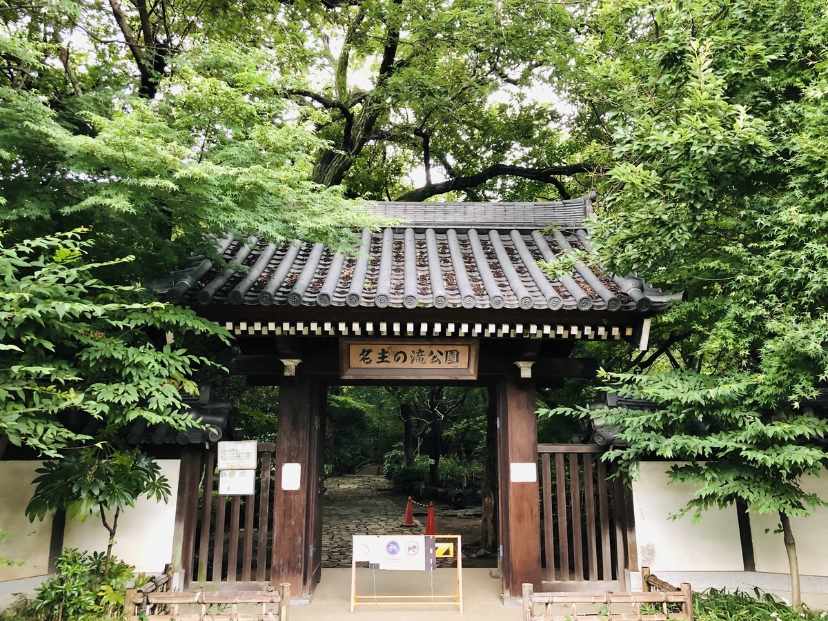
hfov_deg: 63.4
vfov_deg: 49.7
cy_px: 310
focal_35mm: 28
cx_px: 414
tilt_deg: +12.5
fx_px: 670
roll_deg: +0.0
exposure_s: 1/15
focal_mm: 4
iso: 64
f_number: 1.8
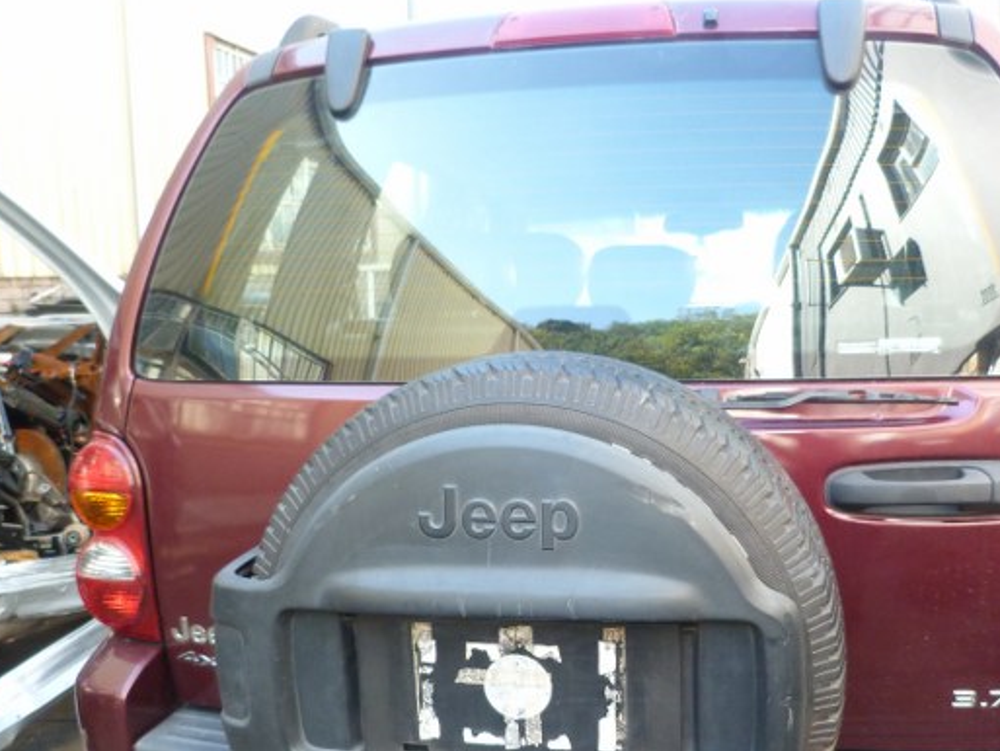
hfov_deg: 47.7
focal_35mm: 39
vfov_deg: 36.3
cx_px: 563
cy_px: 529
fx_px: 1127
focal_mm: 4.5
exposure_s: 1/60
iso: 200
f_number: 2.8
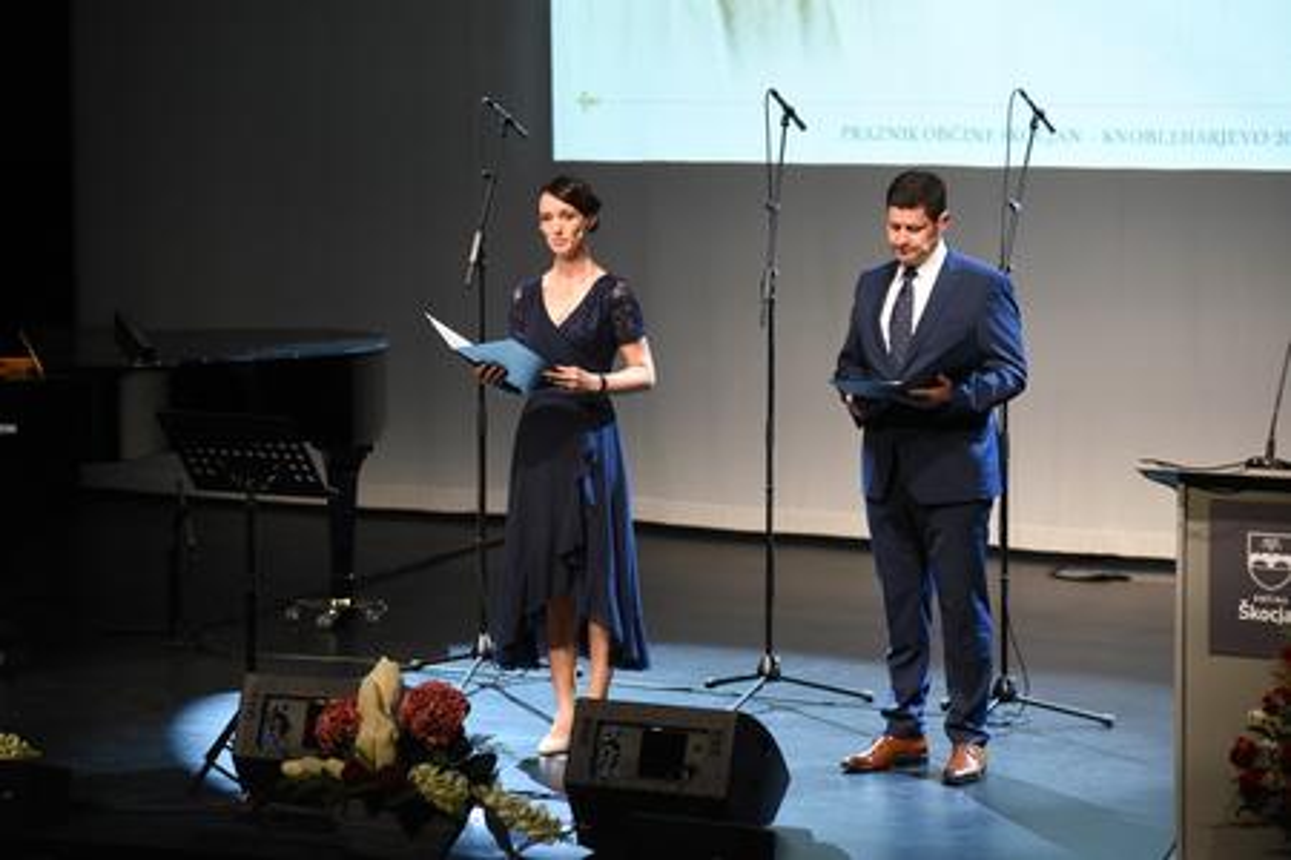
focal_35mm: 125
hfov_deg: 16.4
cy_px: 430
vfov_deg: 11.0
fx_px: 4482
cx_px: 646
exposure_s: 1/250
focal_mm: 125
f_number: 4
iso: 4000
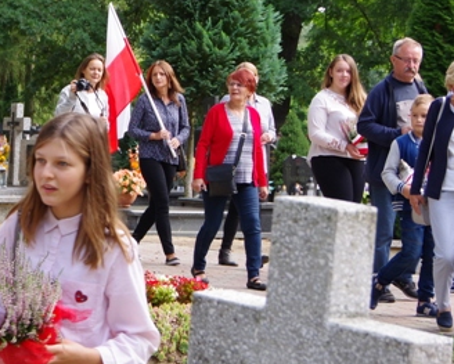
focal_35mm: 158
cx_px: -47
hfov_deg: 12.0
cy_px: 255
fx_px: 2125
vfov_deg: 9.8
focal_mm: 36
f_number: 5.6
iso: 200
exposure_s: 1/125
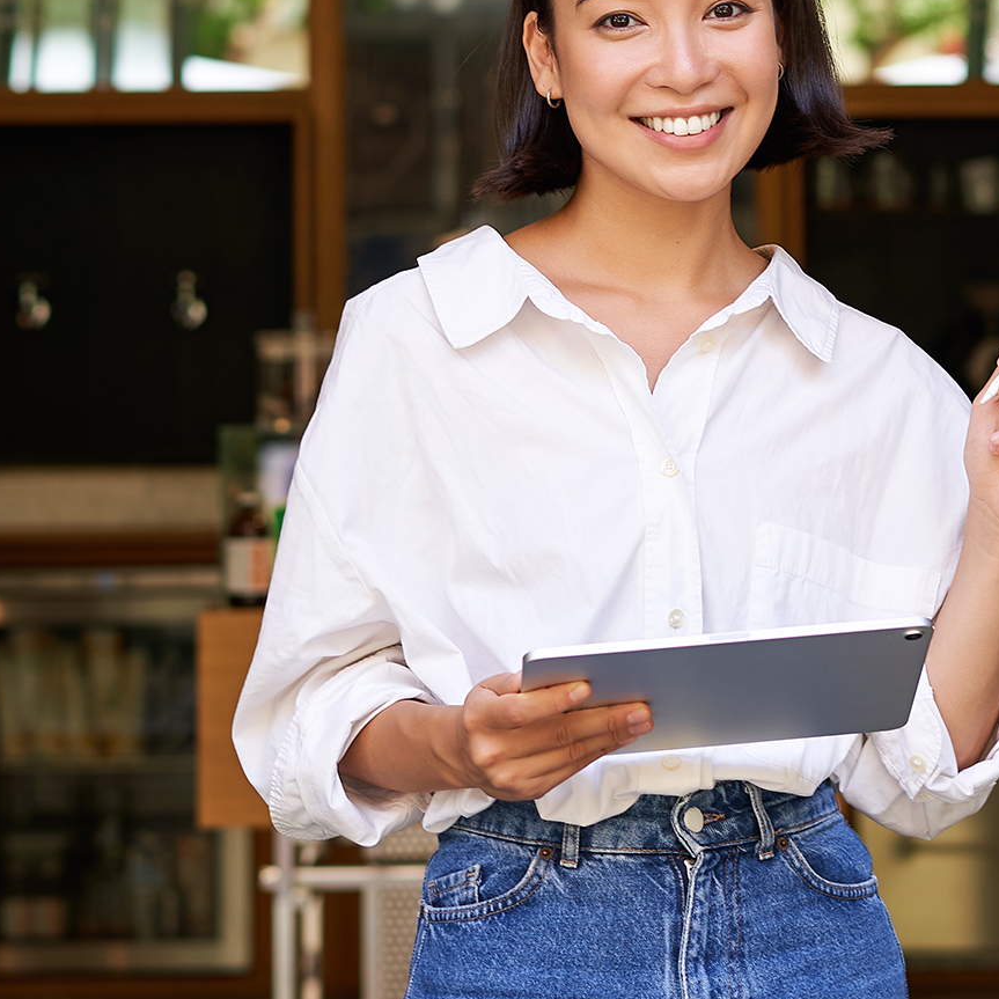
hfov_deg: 13.6
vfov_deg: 13.6
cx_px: 632
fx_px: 4179
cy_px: 233
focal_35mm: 128
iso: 100
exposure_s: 1/160
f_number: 2.8
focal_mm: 55
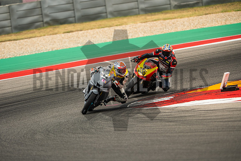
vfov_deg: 3.3
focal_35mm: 420
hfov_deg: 4.9
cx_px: 120
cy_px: 80
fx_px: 2812
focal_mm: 280
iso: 320
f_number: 2.8
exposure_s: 1/2000
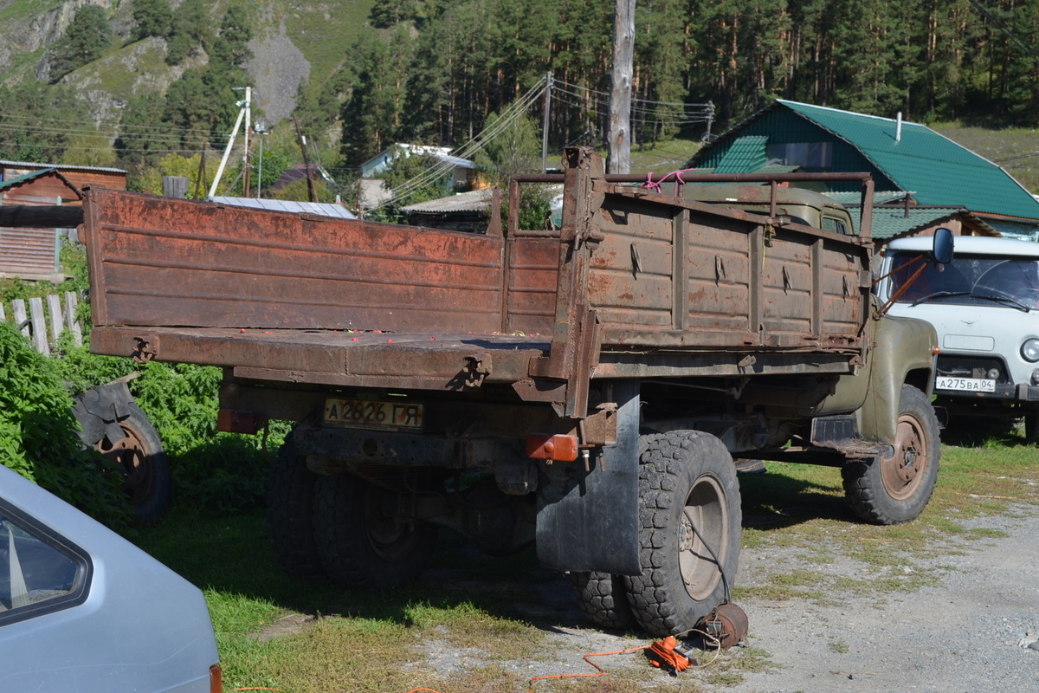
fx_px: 1558
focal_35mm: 54
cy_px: 346
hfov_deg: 36.9
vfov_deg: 25.1
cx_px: 520
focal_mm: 36
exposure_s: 1/250
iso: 100
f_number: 8
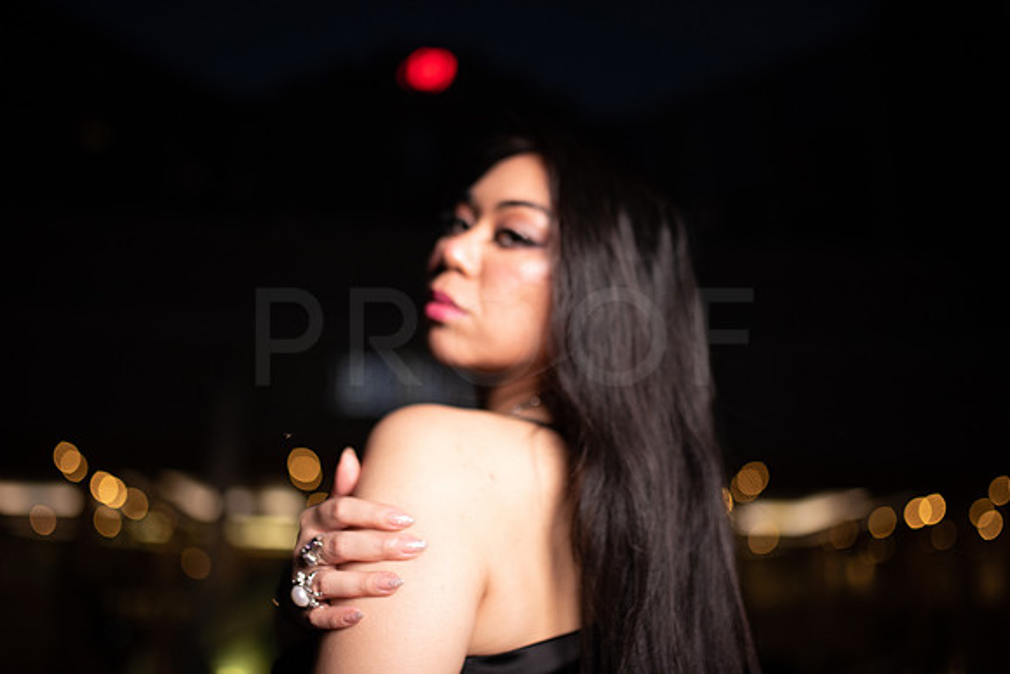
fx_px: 982
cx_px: 505
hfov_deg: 54.4
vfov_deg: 37.9
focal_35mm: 35
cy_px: 337
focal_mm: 35
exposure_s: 1/640
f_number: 1.4
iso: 800
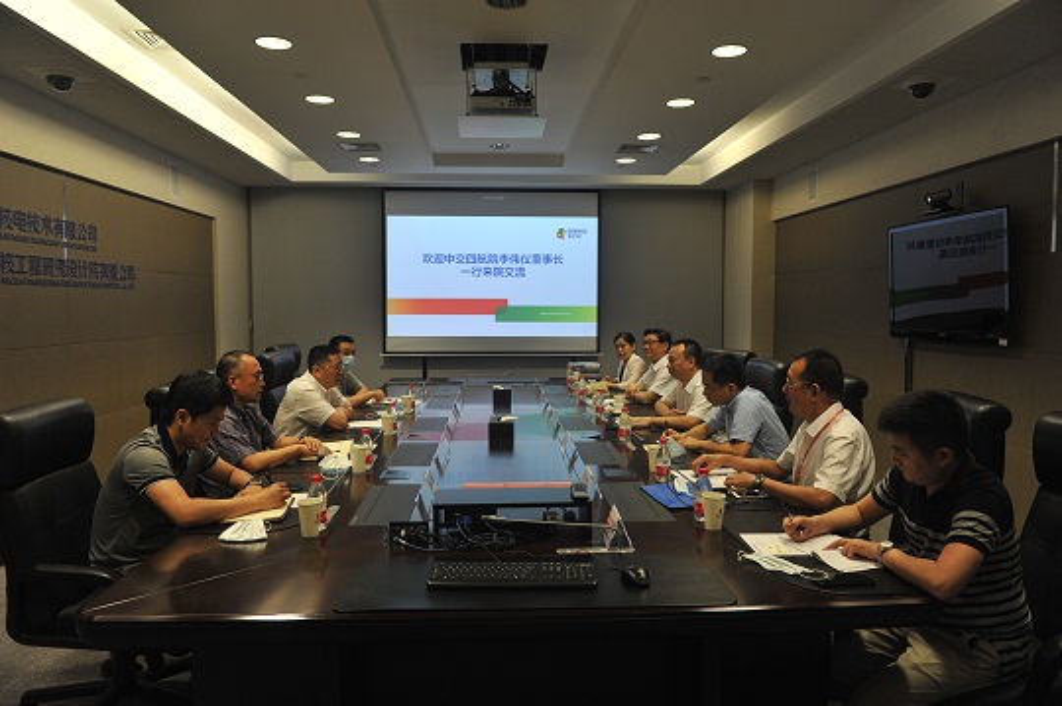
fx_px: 766
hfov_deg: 69.4
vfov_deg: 49.5
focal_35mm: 26
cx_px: 531
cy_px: 353
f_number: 4.5
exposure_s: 1/160
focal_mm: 26
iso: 1600
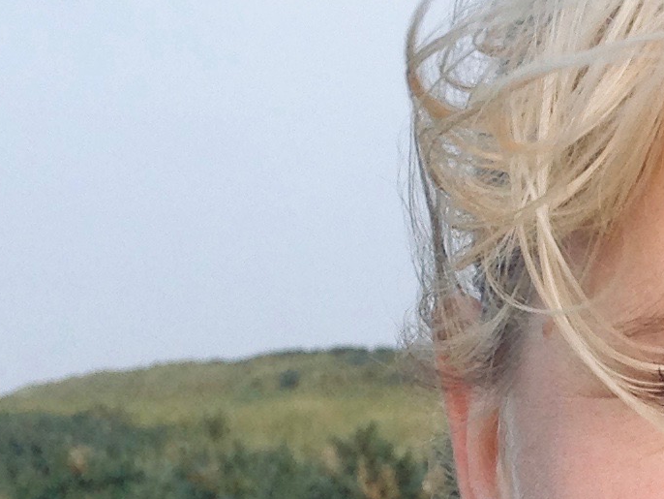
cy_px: 719
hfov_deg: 12.0
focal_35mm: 157
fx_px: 3013
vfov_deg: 9.2
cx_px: 977
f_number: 2.4
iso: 50
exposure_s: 1/420
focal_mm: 4.12
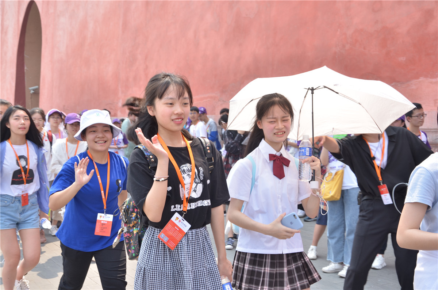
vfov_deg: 27.9
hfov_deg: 41.2
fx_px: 583
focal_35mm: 48
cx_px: 219
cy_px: 145
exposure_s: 1/200
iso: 125
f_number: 7.1
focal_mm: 32
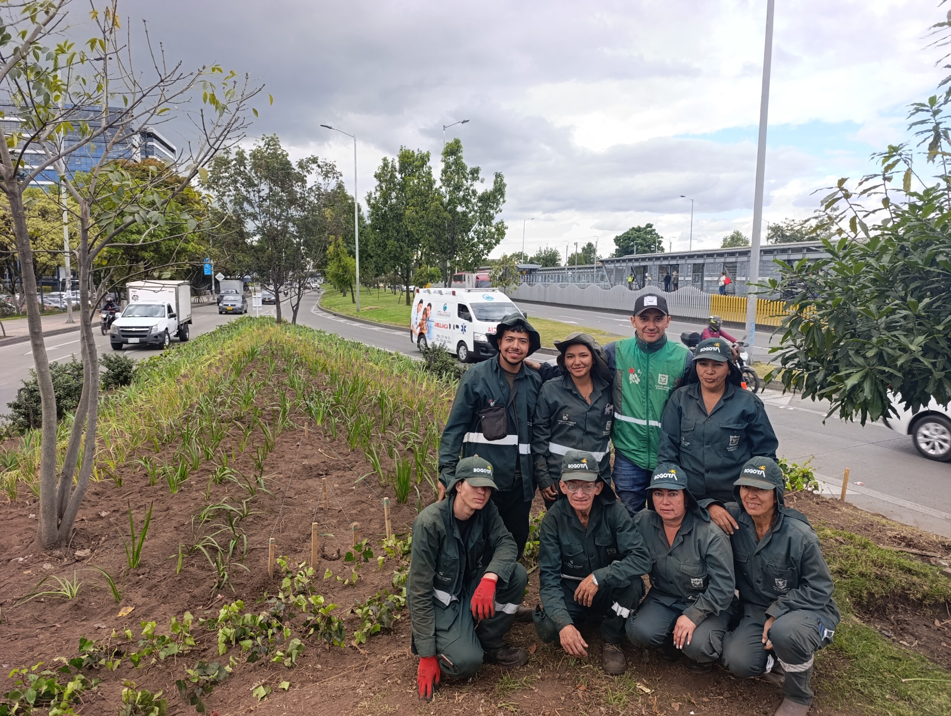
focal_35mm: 23
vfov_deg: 59.0
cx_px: 476
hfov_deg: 73.8
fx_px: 633
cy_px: 358
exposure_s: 1/120
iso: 50
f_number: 1.6
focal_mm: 6.14
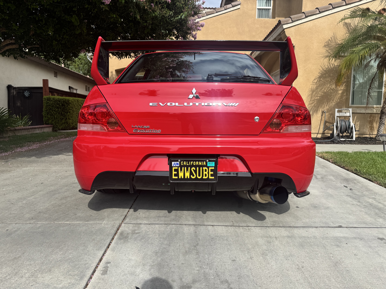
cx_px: 193
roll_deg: -0.3
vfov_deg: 56.8
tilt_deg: -4.2
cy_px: 144
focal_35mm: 24
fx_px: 268
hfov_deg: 71.6
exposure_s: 1/3413
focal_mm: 6.76
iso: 80
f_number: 1.78
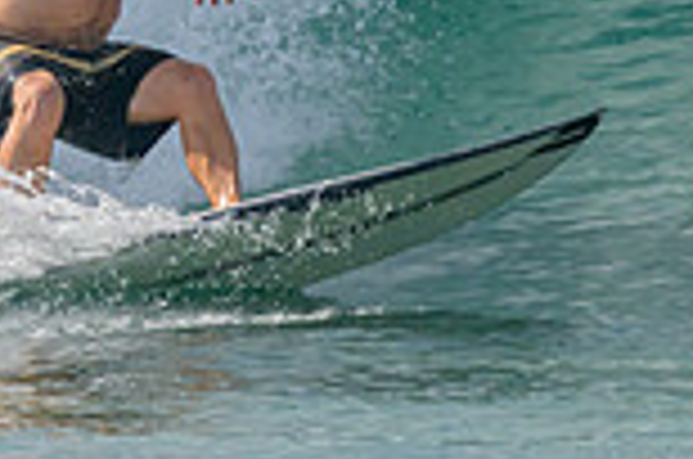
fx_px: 46335
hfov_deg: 0.9
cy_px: -255
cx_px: 259
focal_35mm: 2412
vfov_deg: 0.6
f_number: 10
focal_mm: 490
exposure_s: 1/2000
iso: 500
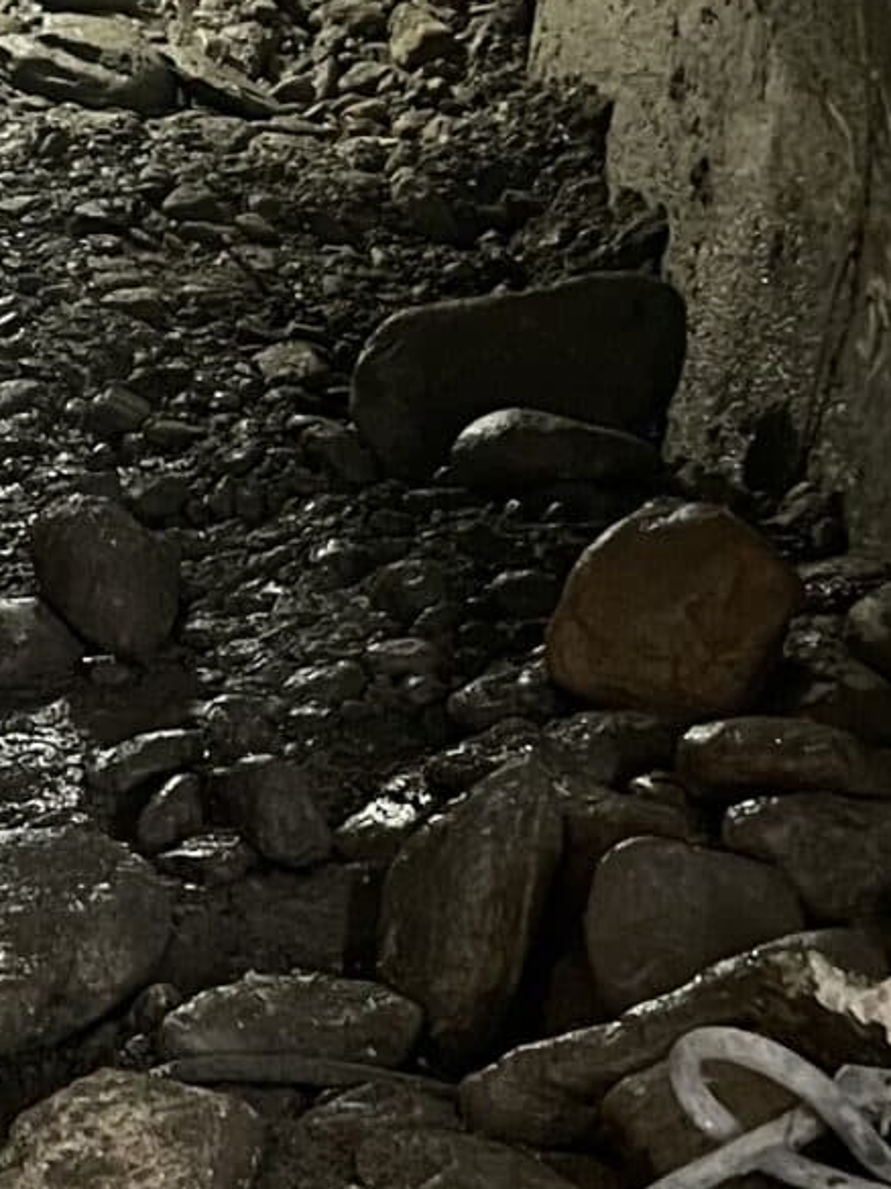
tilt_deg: -23.0
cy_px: 788
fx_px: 3912
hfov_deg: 12.6
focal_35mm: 114
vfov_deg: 17.2
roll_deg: -4.4
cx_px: -258
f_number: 1.6
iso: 640
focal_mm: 5.1
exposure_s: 1/30
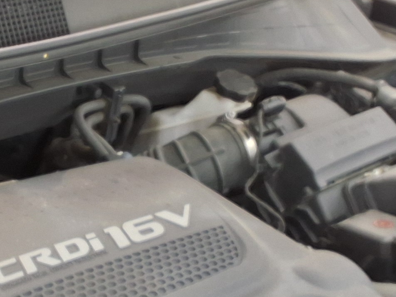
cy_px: 204
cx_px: 120
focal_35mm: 96
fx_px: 1098
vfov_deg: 15.4
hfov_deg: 20.3
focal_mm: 2.91
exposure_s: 1/40
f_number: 1.9
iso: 64
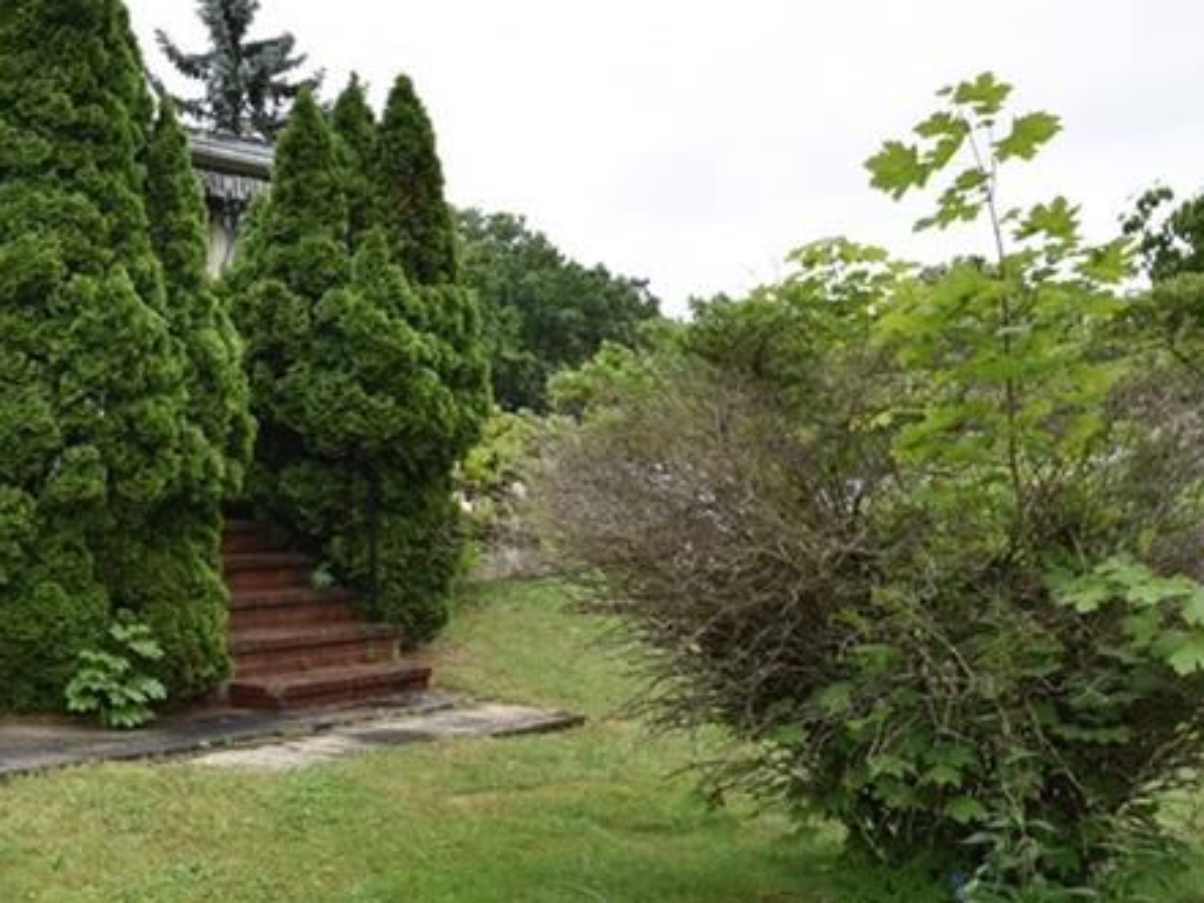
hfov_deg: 29.9
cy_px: 452
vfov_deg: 25.2
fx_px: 2018
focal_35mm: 58
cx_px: -115
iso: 100
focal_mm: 26
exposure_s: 1/100
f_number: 6.3
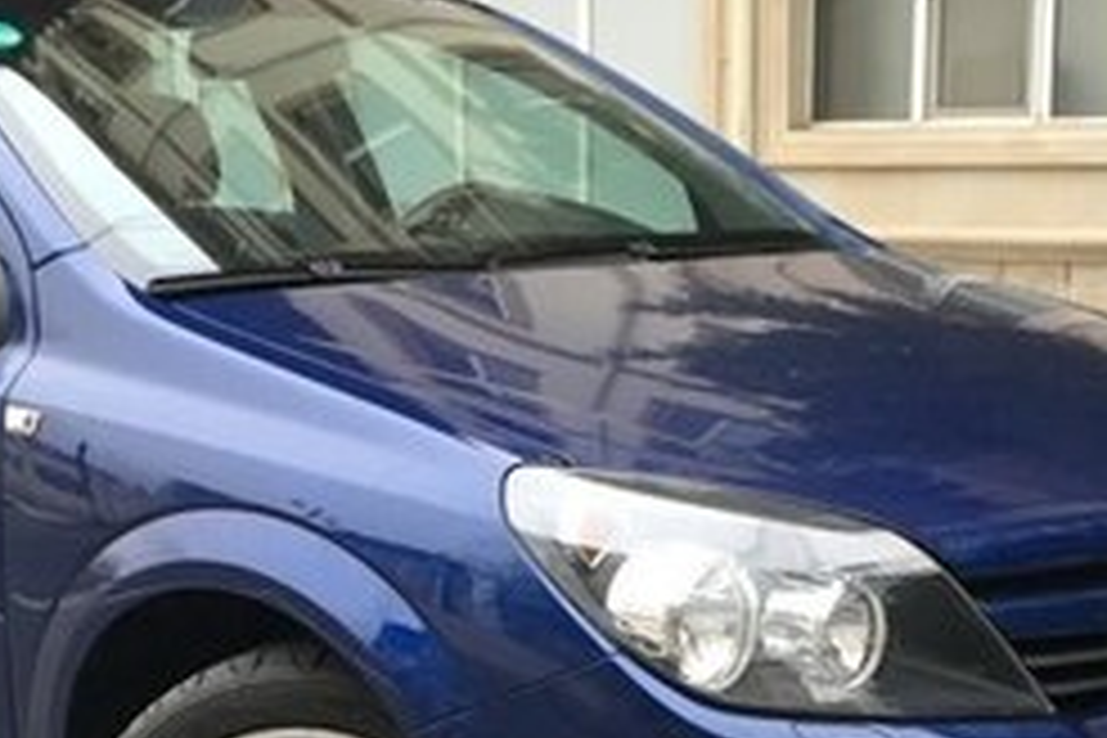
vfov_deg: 16.2
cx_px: 554
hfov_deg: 25.1
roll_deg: +2.5
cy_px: 884
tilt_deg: -16.2
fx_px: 2491
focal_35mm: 81
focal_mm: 4.15
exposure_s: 1/33
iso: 64
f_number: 2.2
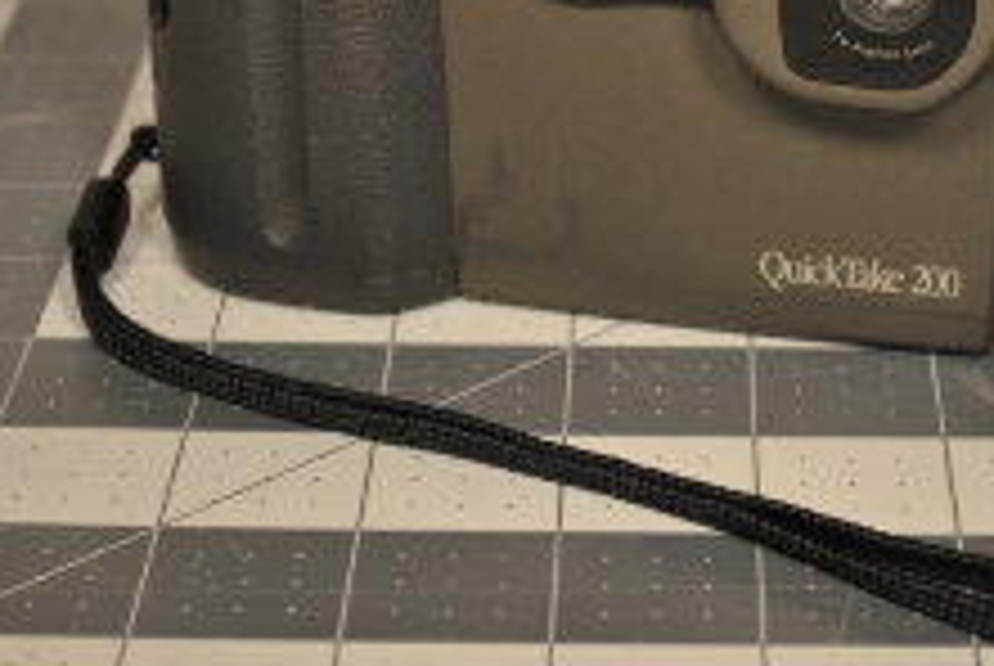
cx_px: 643
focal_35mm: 114
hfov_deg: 17.9
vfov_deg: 12.0
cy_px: 225
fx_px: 3152
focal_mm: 42
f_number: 5.3
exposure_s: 1/40
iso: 200
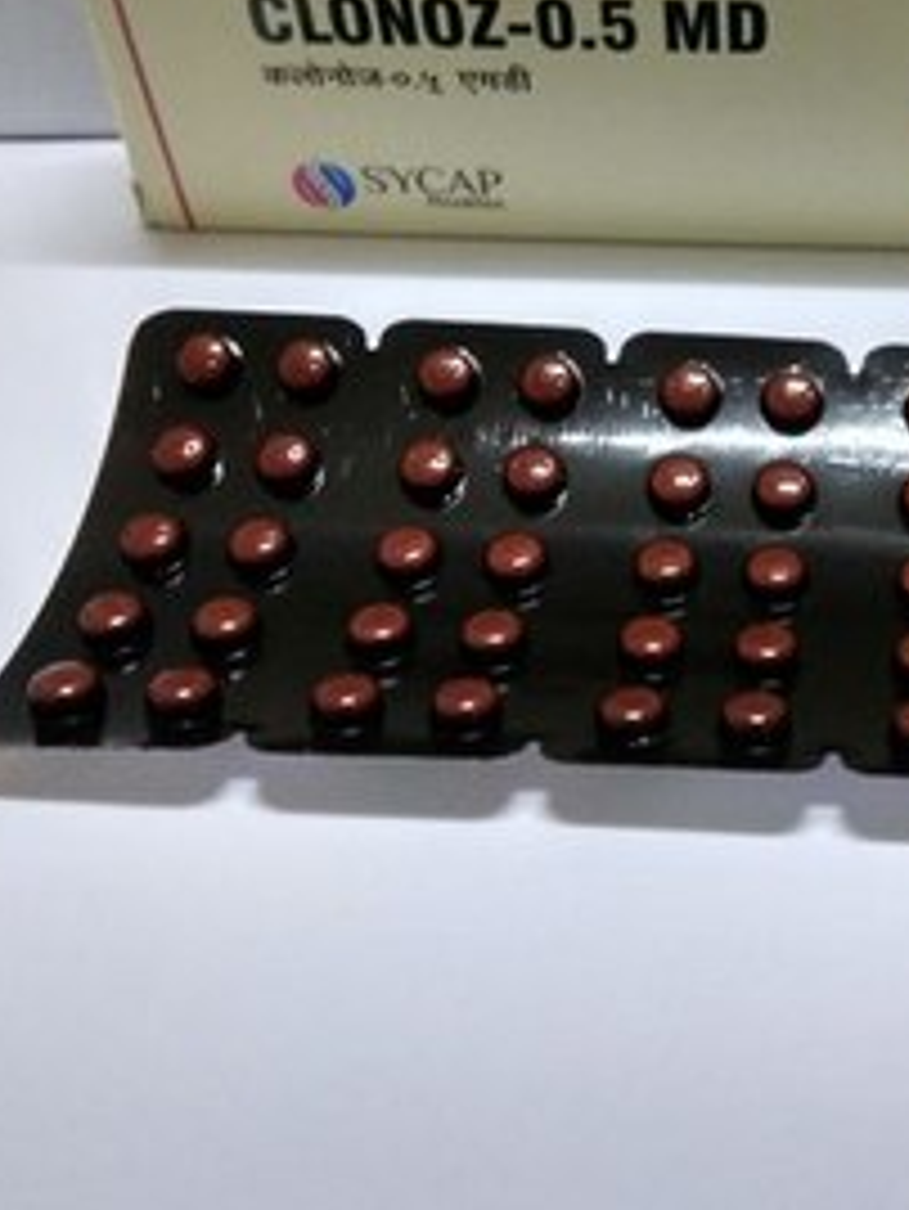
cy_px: 432
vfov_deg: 47.3
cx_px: 740
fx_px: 1364
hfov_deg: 35.5
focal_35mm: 39
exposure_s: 1/17
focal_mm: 3.57
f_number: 2
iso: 500
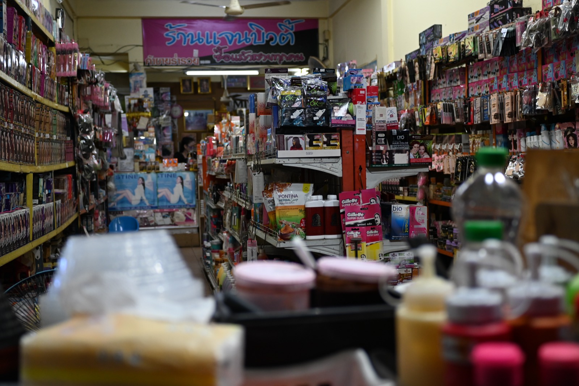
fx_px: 675
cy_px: 193
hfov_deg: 46.4
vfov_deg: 31.9
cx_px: 290
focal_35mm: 42
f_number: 2.8
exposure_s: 1/125
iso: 720
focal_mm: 28
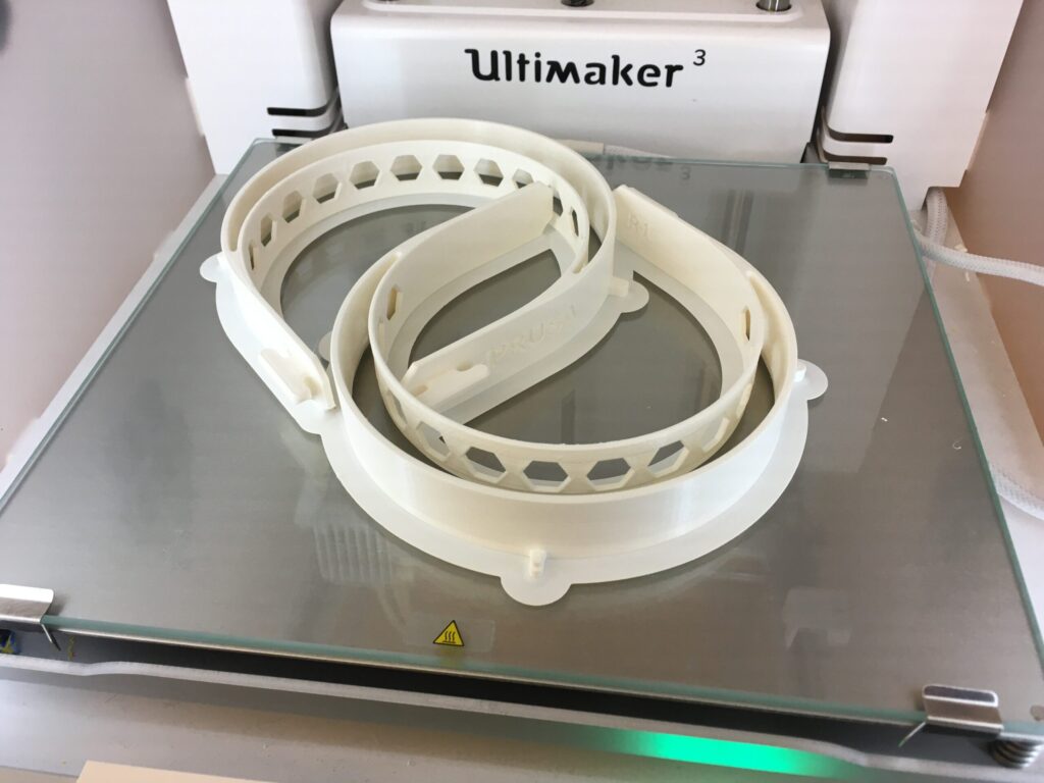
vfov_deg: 48.2
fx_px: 875
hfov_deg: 61.7
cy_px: 392
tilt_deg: -42.2
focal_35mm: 29
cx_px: 522
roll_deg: -4.2
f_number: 2.2
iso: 50
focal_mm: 4.15
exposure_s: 1/30
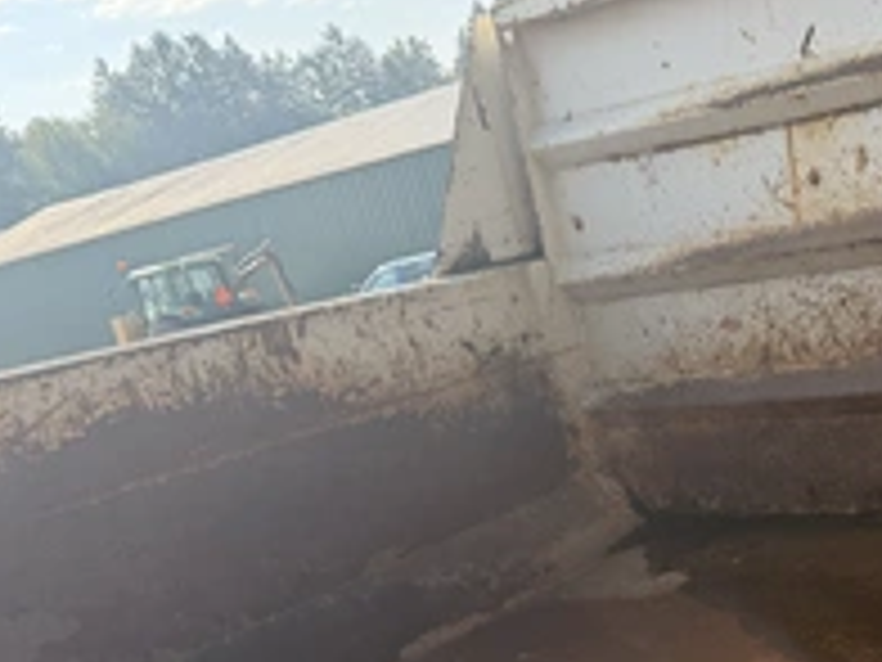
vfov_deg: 28.9
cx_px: 783
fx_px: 1248
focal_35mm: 49
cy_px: 549
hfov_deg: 36.6
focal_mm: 6.76
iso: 100
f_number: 1.78
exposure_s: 1/1812
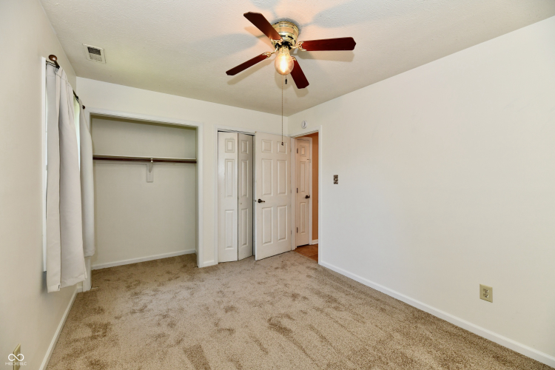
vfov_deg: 81.2
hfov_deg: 104.3
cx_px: 278
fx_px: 216
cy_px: 185
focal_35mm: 14
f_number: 6.3
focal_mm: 14
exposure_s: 1/60
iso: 640
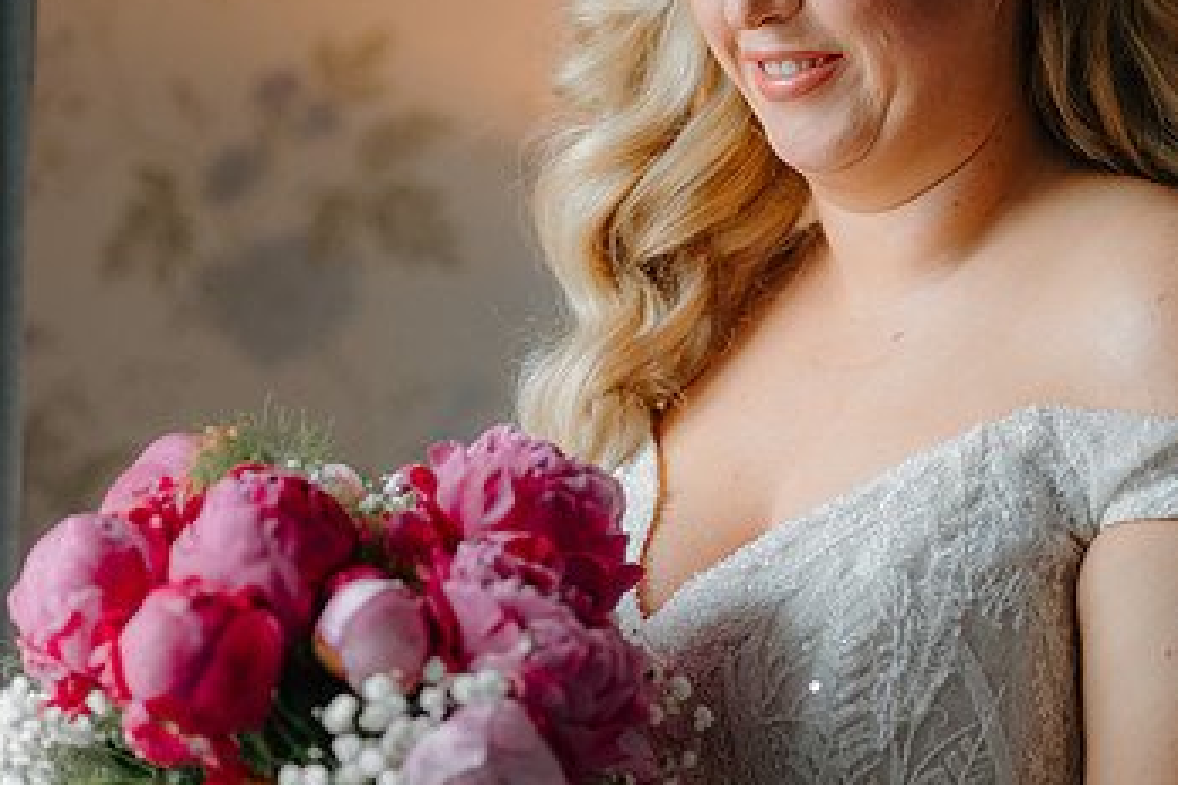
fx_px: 4973
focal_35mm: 152
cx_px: 501
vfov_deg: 9.0
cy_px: 242
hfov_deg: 13.5
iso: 200
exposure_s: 1/200
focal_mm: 85
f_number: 2
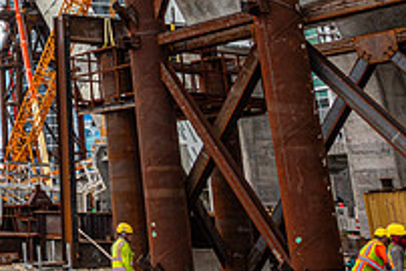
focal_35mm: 69
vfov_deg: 18.8
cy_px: -49
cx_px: -109
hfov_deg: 25.5
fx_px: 779
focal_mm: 8.8
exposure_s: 1/400
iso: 125
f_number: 6.3
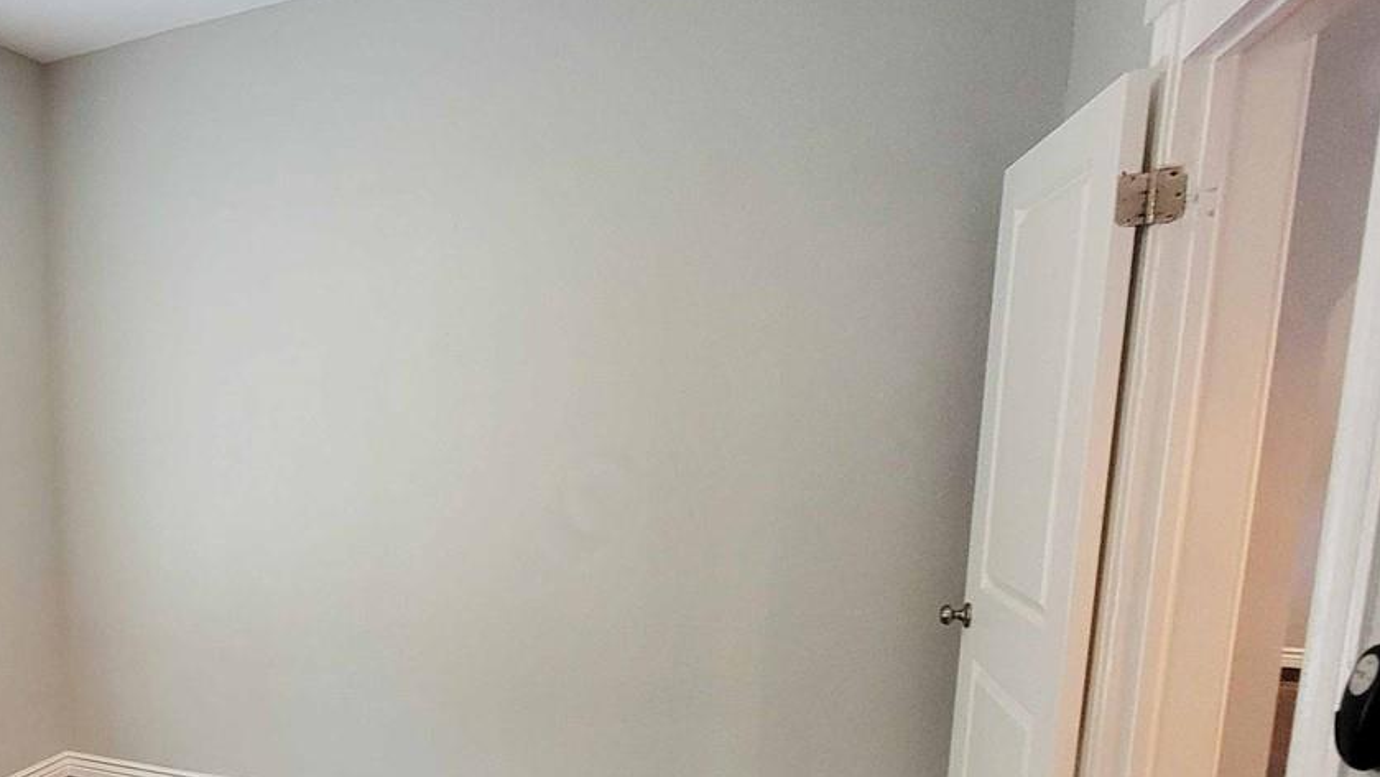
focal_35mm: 27
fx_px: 988
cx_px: 94
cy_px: 583
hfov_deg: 57.9
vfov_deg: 41.6
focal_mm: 2.2
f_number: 2.2
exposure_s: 1/40
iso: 400
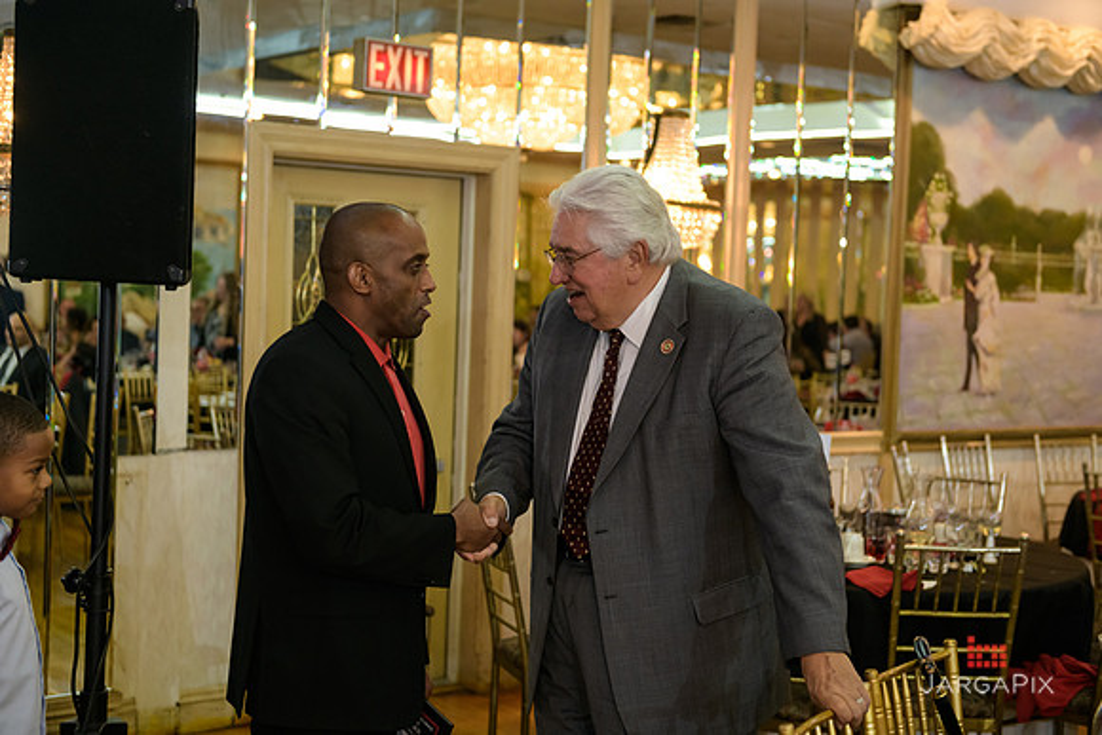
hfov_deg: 36.2
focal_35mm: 55
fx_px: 1684
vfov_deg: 24.6
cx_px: 551
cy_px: 368
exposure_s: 1/125
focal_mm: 55
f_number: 3.2
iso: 1600
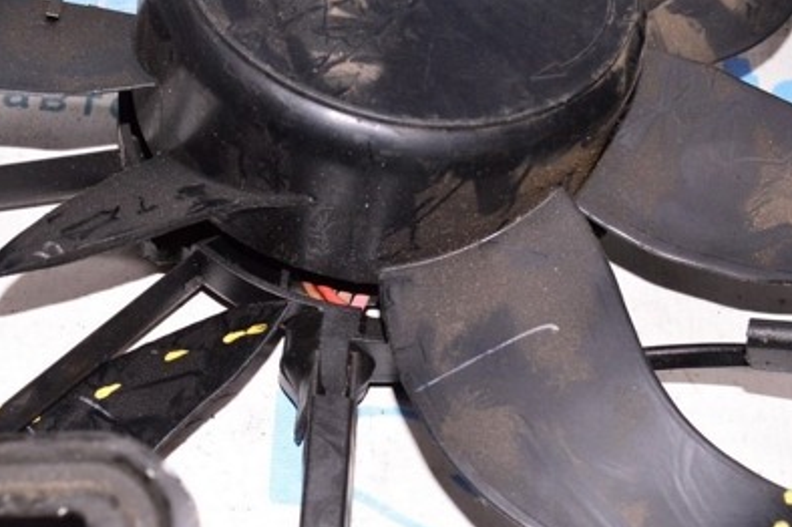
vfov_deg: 20.6
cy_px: 327
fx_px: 1447
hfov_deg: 30.5
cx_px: 283
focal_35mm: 66
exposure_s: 1/160
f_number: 8
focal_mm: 27
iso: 1600
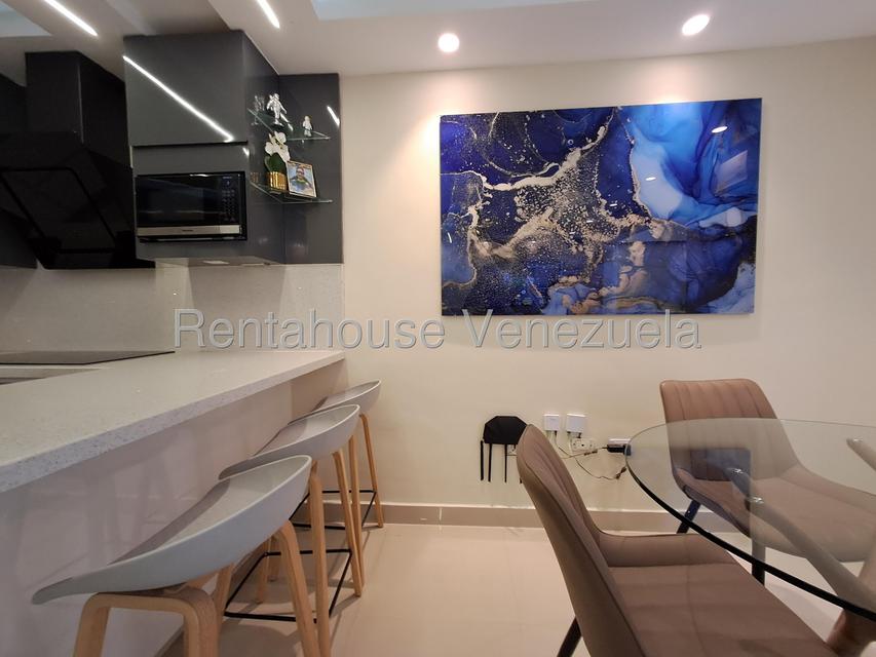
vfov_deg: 78.1
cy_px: 328
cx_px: 438
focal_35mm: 16
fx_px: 405
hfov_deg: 94.5
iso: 200
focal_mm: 1.64
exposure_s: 1/30
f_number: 2.2
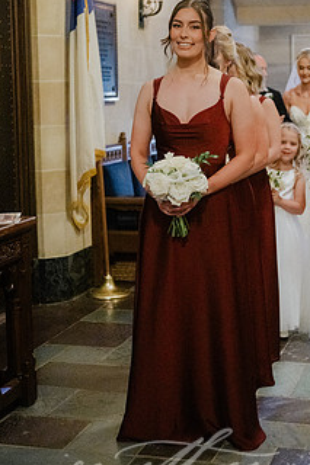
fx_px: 892
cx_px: 189
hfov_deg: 19.7
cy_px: 203
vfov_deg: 29.2
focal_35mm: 69
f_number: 2.8
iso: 10000
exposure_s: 1/160
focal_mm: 49
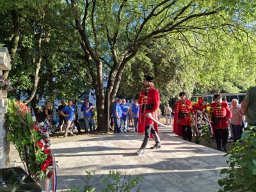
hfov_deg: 73.9
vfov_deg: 58.9
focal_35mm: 23
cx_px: 128
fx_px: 170
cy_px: 96
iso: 32
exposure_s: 1/164
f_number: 1.8
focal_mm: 5.54
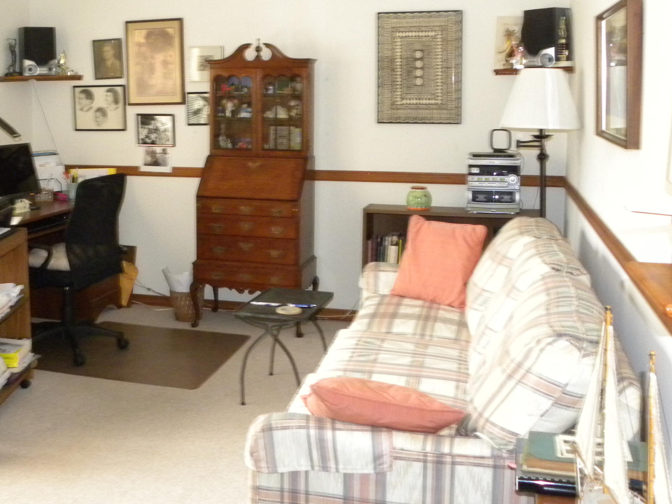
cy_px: 166
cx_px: 213
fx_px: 815
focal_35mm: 42
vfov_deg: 34.0
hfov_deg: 44.0
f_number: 2.8
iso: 400
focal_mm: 4.6
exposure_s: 1/43.4
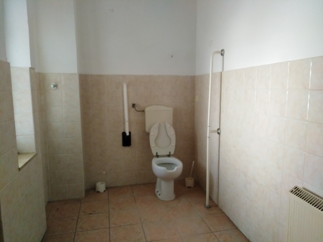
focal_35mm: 26
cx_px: 162
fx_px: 243
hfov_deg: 67.3
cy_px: 121
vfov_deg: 53.1
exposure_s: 1/30
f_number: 2.2
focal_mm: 3.46
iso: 341
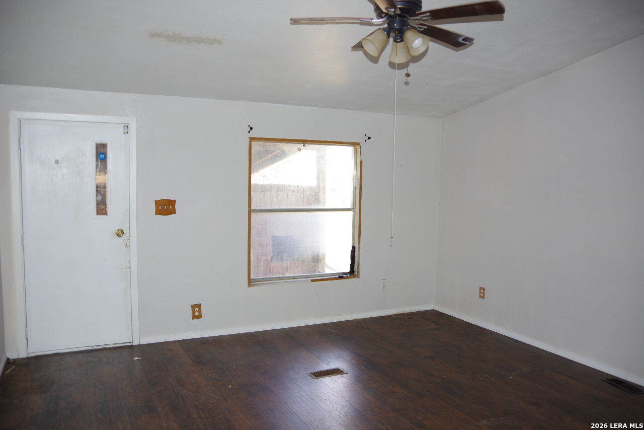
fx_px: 483
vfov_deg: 48.0
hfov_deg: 67.4
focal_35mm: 27
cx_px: 322
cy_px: 215
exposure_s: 1/50
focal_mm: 18
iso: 200
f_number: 3.5
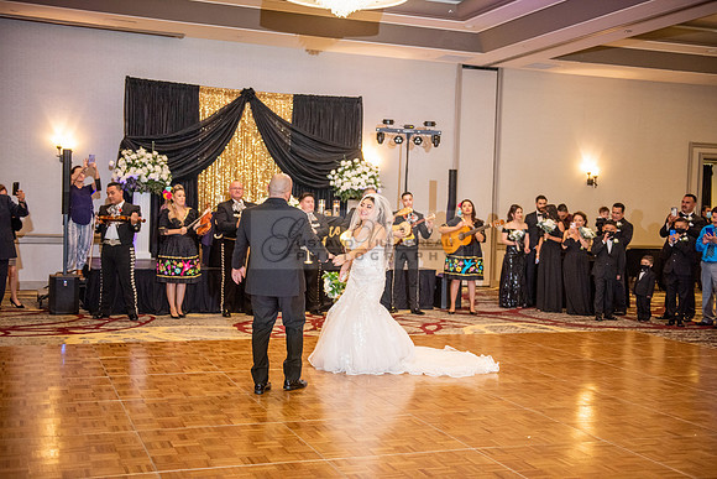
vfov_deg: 29.9
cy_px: 240
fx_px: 896
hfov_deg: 43.6
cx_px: 358
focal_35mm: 45
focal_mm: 45
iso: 1600
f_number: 2.8
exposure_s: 1/125
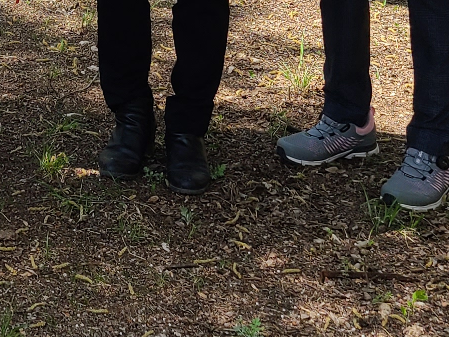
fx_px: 1518
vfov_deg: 11.4
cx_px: -77
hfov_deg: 16.2
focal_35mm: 117
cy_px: -342
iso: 40
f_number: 1.8
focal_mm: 5.4
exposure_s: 1/1182
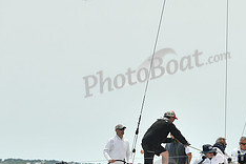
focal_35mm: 372
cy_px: 110
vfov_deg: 3.7
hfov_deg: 5.5
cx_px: 286
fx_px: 2542
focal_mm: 150
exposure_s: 1/1250
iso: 320
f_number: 8
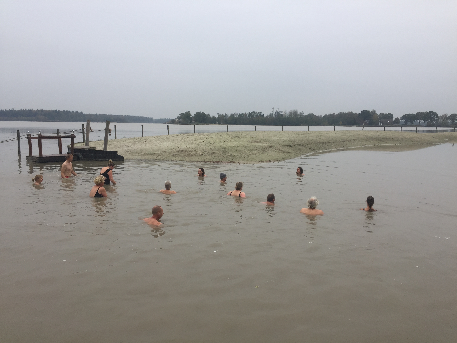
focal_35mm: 29
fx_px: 383
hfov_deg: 61.7
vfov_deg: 48.2
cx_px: 228
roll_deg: -0.9
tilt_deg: -5.9
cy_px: 172
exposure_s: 1/471
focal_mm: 4.15
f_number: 2.2
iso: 32
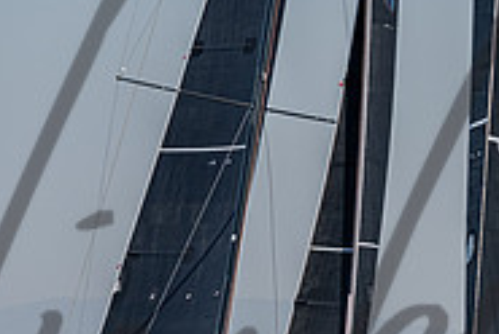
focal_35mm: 685
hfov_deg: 3.0
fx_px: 9510
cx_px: 608
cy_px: 270
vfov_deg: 2.0
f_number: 5
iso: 400
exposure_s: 1/4000
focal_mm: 195
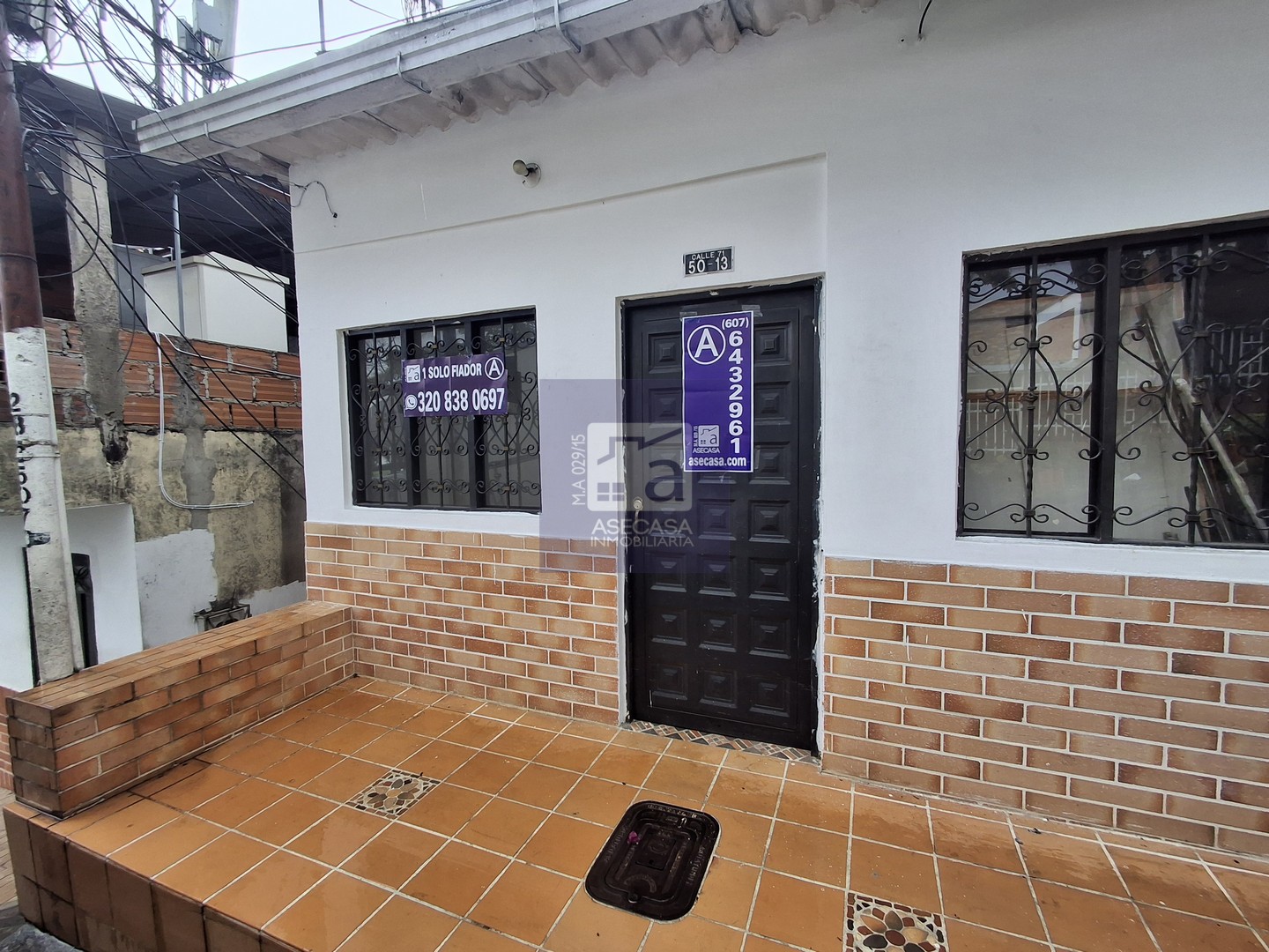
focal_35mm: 16
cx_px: 634
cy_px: 476
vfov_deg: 78.1
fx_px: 587
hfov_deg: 94.5
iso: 40
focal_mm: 1.64
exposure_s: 1/213
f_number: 2.2
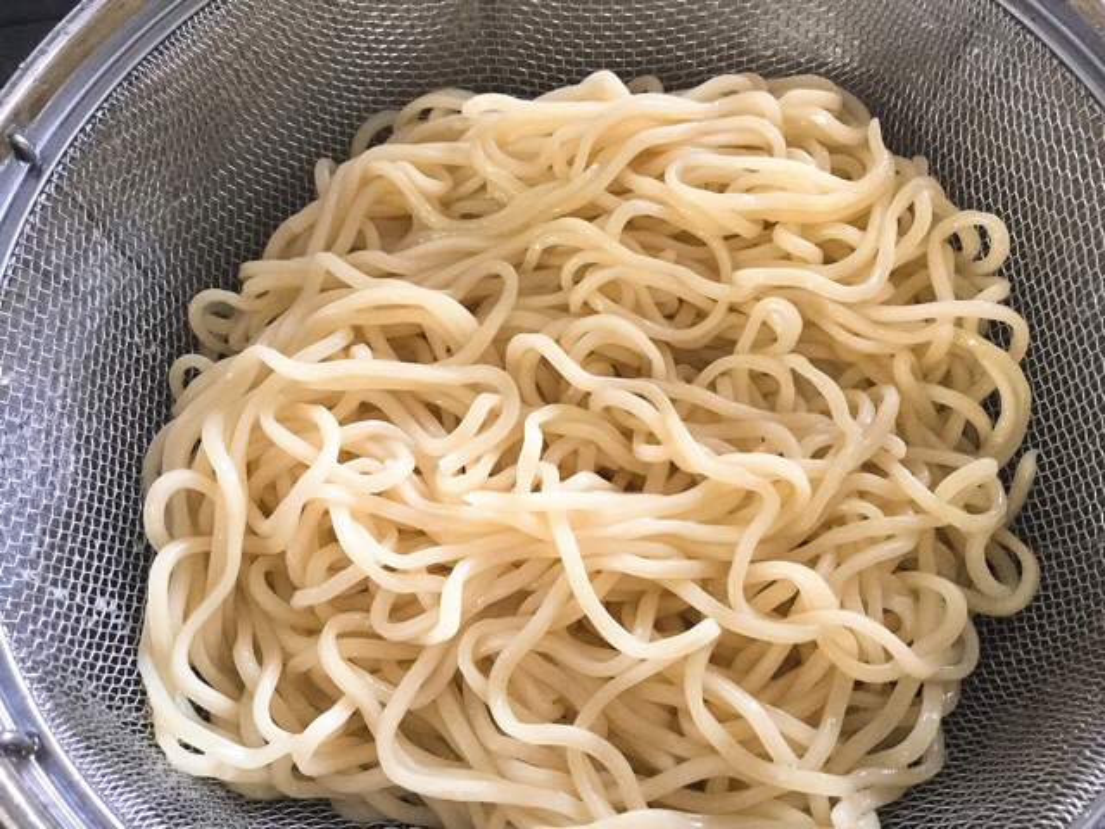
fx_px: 990
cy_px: 414
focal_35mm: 31
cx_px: 552
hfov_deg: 58.4
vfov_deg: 45.4
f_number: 2.4
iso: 160
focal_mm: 3.3
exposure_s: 1/30
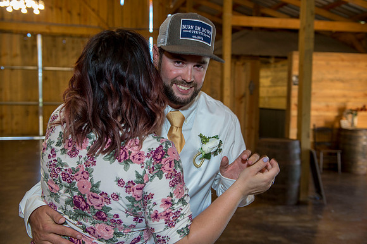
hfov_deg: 50.7
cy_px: 122
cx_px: 184
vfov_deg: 35.0
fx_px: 387
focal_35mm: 38
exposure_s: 1/125
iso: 1600
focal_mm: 38
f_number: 4
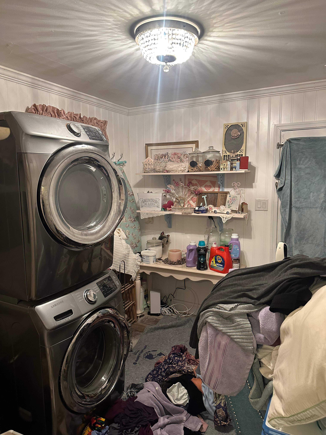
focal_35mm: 24
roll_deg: +1.1
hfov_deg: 56.8
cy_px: 218
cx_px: 163
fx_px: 301
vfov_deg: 71.6
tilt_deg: -3.8
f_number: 1.78
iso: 400
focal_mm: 6.86
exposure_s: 1/60
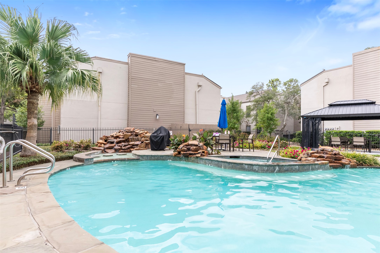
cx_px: 190
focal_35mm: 20
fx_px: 211
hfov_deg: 84.0
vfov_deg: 61.9
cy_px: 126
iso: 800
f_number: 9
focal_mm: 13.4
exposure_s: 1/640
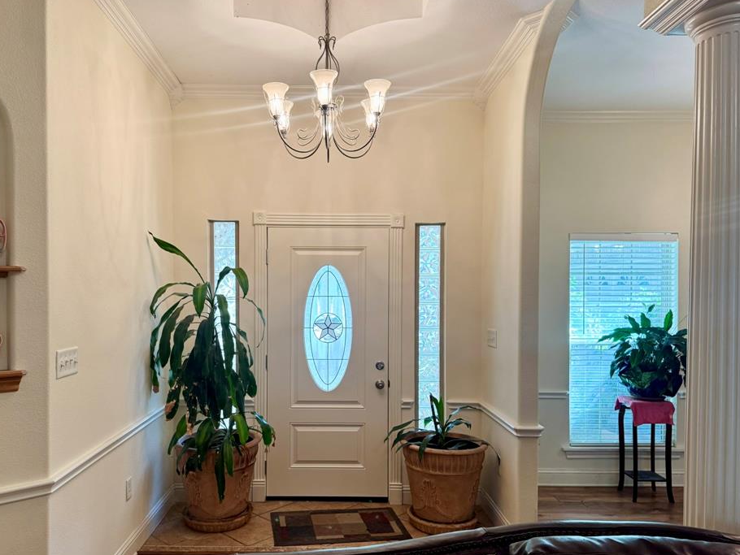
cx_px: 332
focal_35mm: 27
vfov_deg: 51.3
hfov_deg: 65.1
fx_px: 577
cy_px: 305
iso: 160
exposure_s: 1/120
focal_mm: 6.76
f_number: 1.78
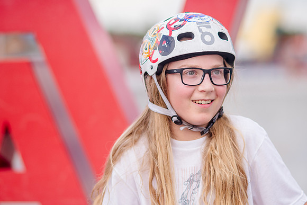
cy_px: 102
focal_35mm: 158
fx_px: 1343
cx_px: 154
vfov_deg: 8.7
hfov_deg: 13.0
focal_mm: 105
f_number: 2
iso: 400
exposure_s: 1/2000
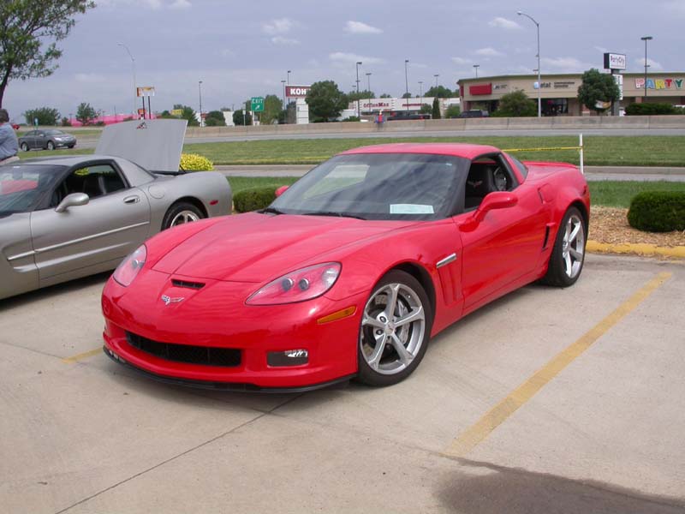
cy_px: 257
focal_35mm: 38
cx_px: 342
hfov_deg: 49.0
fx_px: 752
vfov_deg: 37.7
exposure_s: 1/317
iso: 100
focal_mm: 7.85
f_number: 7.5
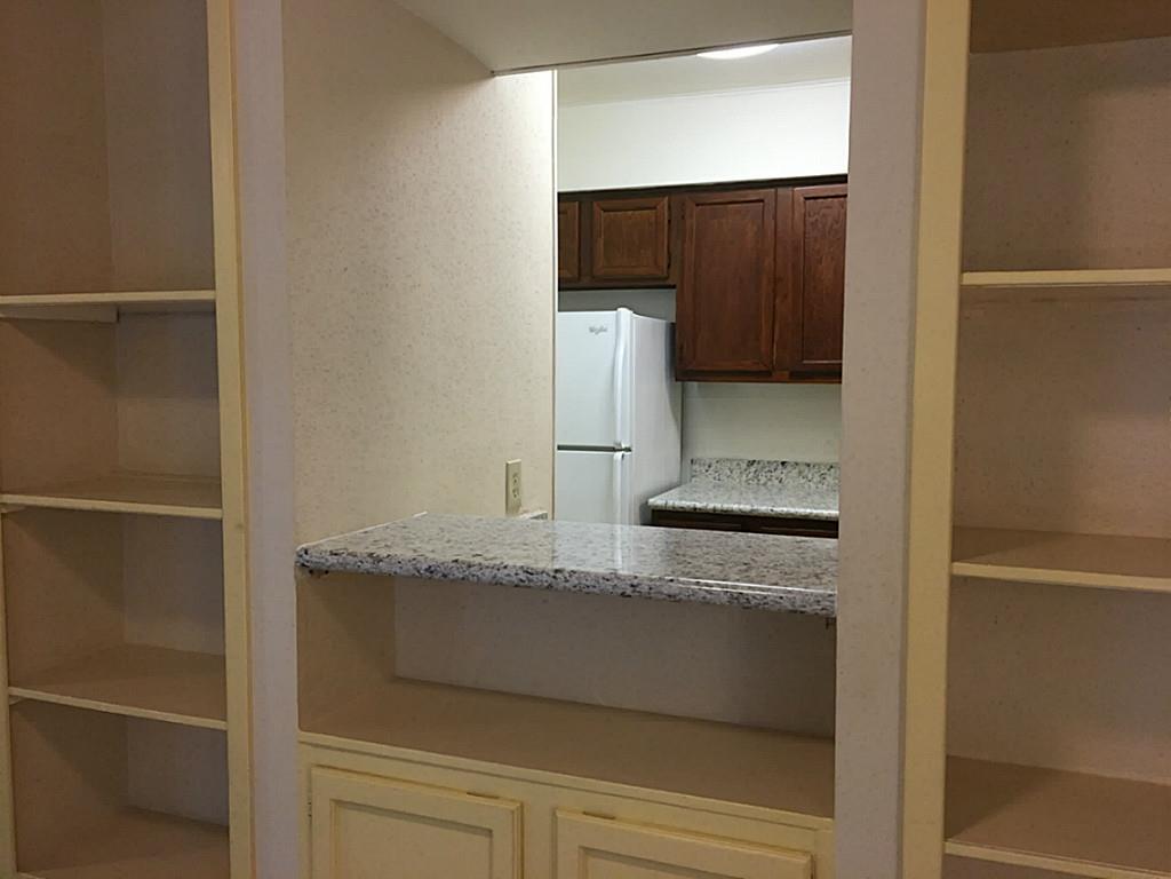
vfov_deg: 48.2
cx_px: 586
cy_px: 440
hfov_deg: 61.7
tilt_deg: -4.6
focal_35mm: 29
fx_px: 981
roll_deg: +0.0
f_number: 2.2
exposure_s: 1/30
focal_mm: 4.15
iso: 100
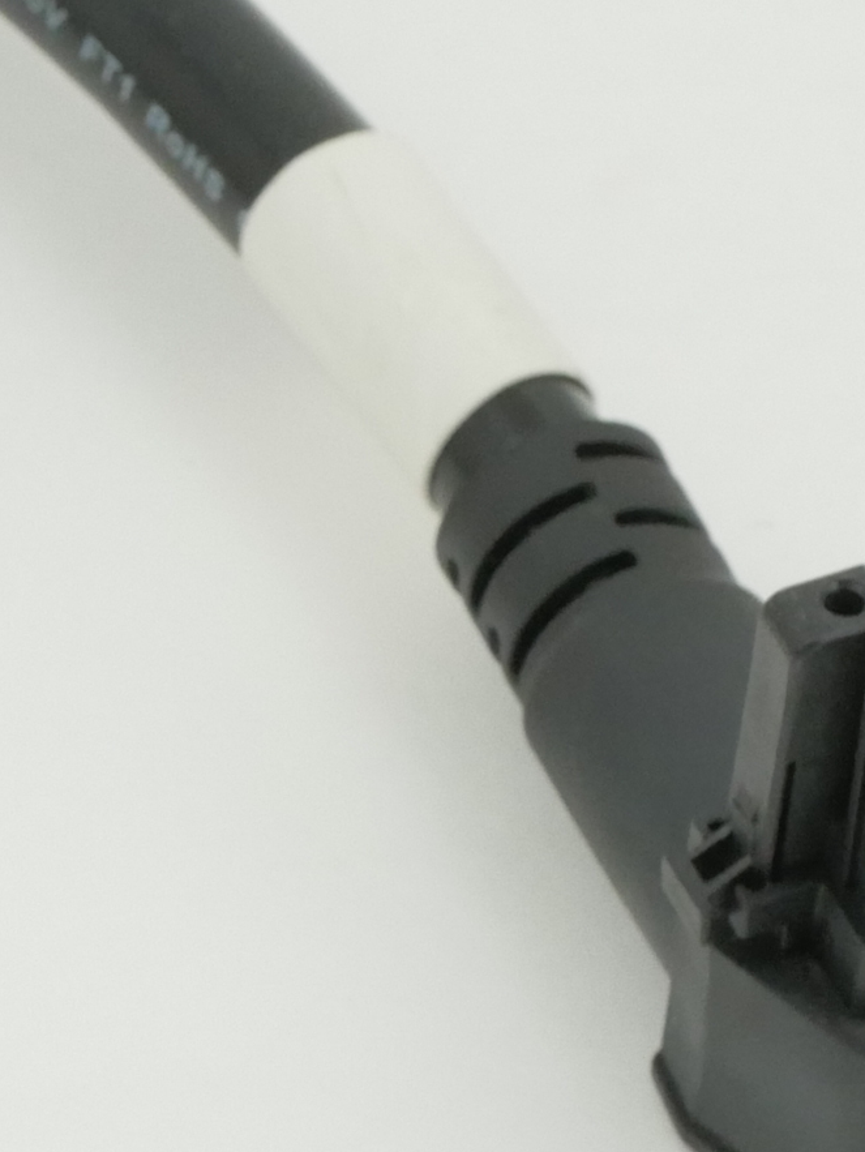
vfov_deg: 6.3
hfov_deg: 4.7
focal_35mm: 312
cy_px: 1091
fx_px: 10388
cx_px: -968
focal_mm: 30
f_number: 6.3
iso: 800
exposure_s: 1/160
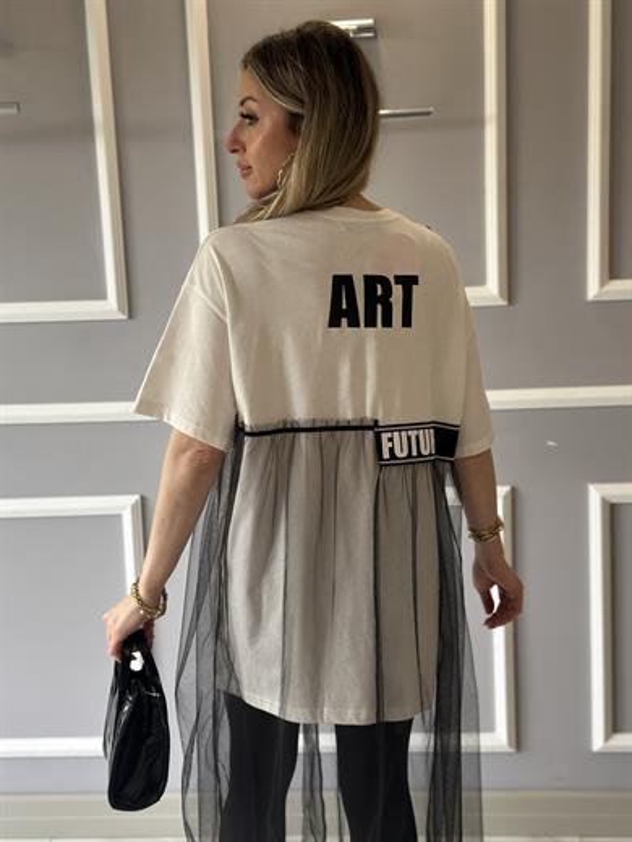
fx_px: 1168
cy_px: 421
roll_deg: +2.7
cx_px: 316
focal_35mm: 48
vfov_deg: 39.7
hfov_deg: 30.3
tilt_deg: -9.8
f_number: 1.78
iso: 100
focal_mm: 6.86
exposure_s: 1/171
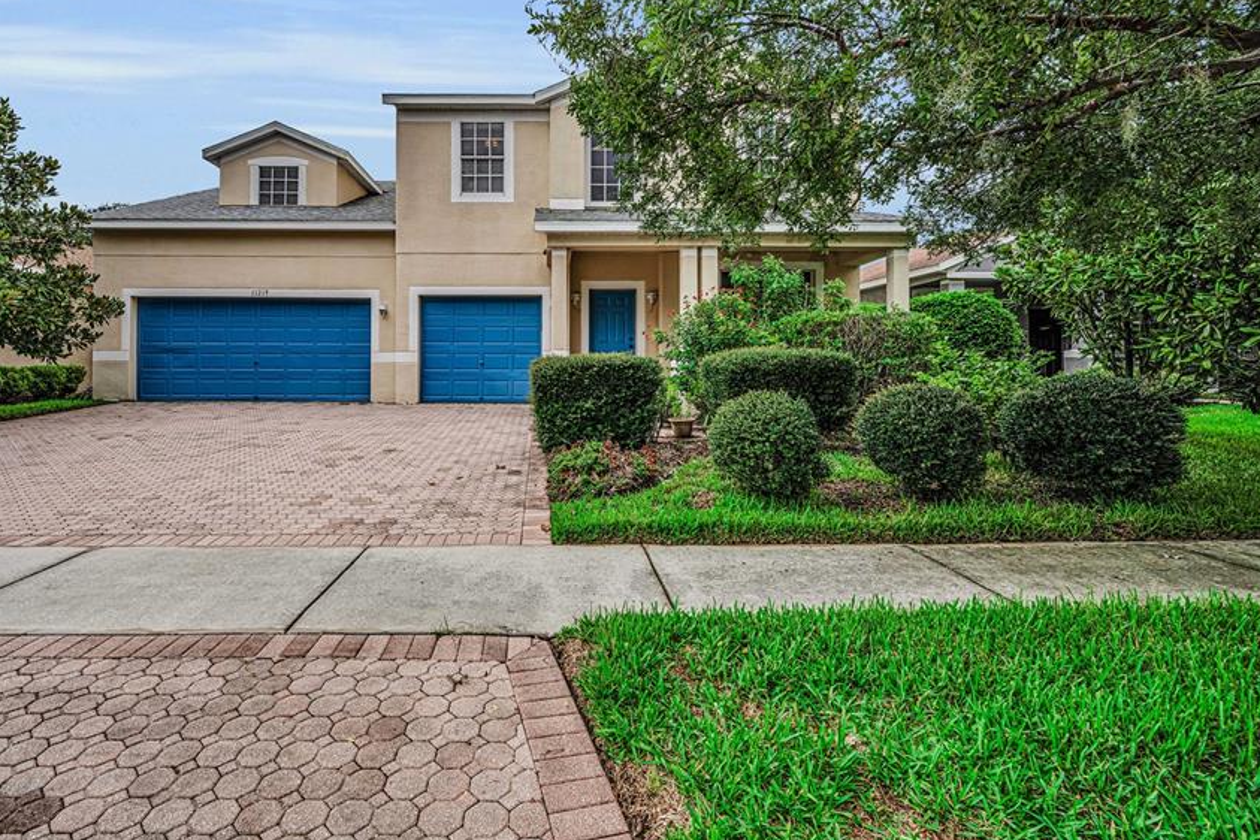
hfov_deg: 92.8
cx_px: 547
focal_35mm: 17
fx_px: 595
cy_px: 353
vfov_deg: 70.0
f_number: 10
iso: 125
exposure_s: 1/200
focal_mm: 14
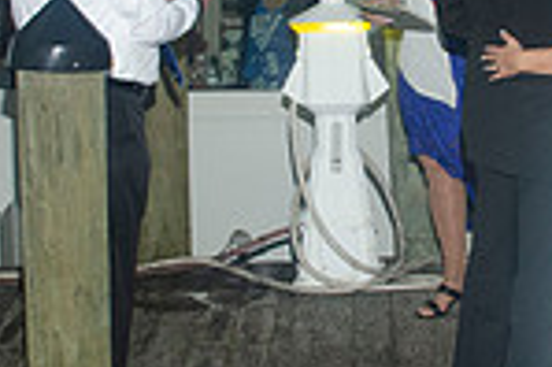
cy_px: 30
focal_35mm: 105
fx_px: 1608
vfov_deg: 12.9
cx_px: 408
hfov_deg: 19.4
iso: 400
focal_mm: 18
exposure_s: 1/30
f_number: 5
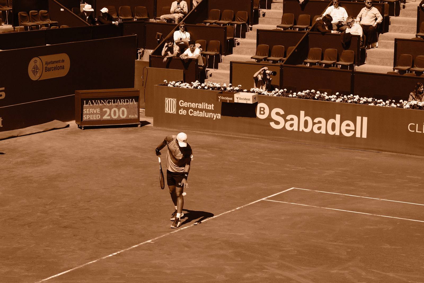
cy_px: 142
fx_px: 1272
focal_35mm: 108
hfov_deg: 18.9
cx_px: 212
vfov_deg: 12.7
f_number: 8
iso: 640
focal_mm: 72.1
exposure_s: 1/1100
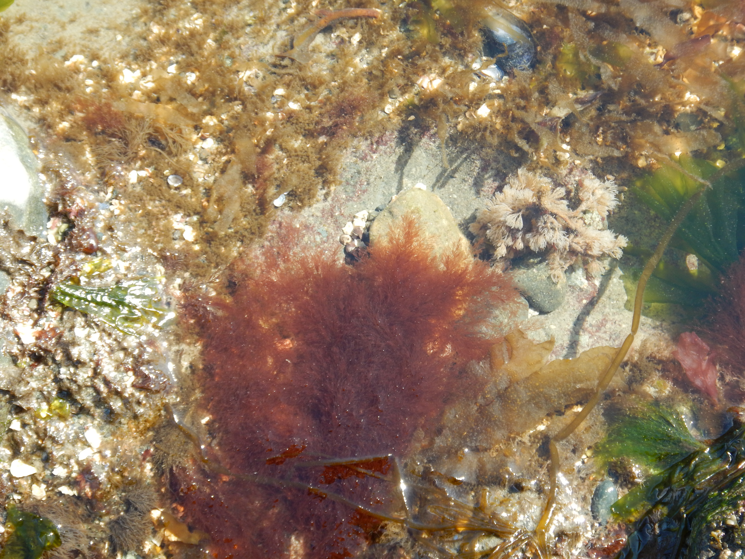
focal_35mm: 72
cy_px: 280
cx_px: 372
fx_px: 1550
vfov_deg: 20.4
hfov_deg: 27.0
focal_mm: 13
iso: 125
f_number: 4.5
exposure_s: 1/100
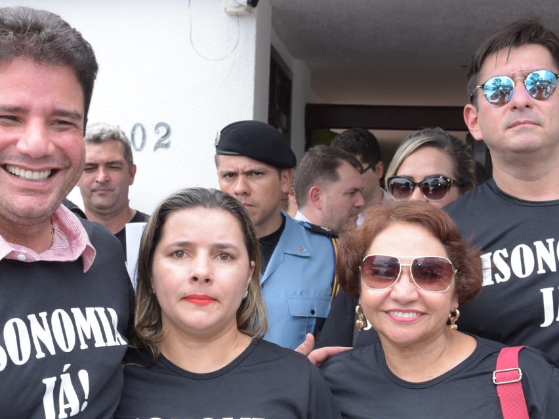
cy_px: 268
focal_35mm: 53
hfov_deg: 36.2
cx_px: 263
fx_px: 856
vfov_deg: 27.4
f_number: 8
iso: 500
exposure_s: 1/320
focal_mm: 29
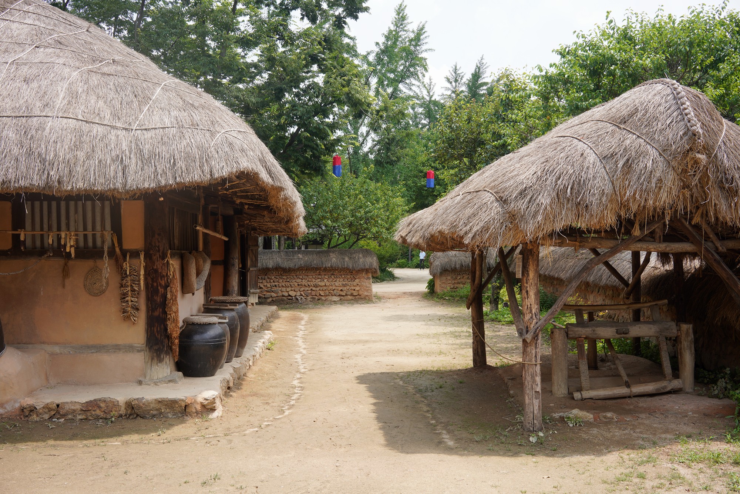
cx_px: 370
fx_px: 719
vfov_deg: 37.9
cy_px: 247
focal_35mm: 35
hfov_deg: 54.4
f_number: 11
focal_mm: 35
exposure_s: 1/100
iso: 200
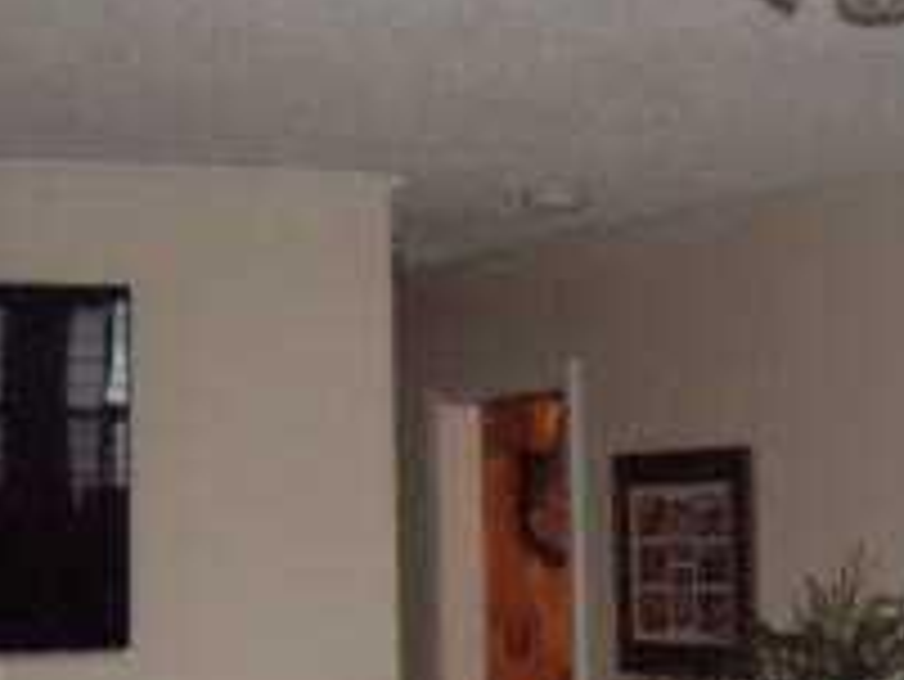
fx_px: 3162
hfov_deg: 16.2
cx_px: 679
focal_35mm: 121
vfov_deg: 11.9
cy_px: 892
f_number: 2.7
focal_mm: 6.2
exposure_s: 1/40
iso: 200
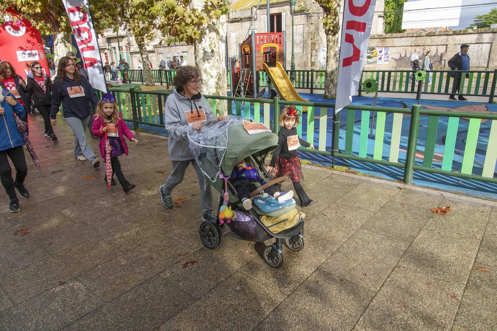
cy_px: 166
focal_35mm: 24
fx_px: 331
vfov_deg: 53.1
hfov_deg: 73.8
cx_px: 248
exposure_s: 1/640
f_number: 4
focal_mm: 16
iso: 125
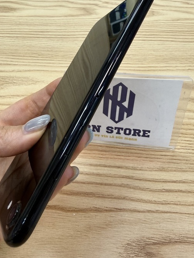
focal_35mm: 32
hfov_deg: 43.9
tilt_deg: -44.6
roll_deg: +3.0
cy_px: 106
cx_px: 75
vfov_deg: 56.5
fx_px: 239
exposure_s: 1/120
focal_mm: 2.22
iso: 100
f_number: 2.2
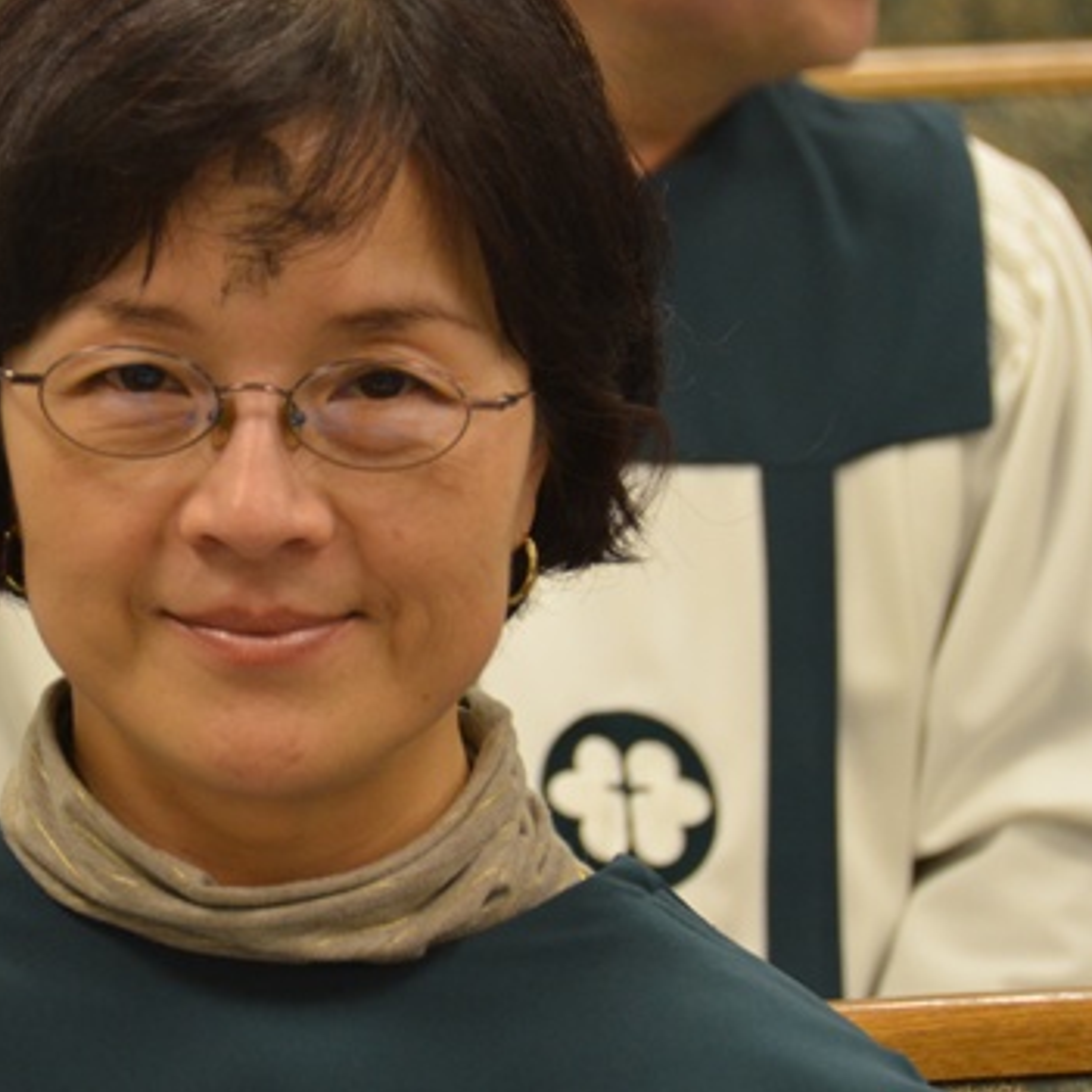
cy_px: 557
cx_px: 230
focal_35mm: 174
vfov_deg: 10.1
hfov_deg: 10.0
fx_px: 6202
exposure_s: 1/30
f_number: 5
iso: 1600
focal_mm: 75
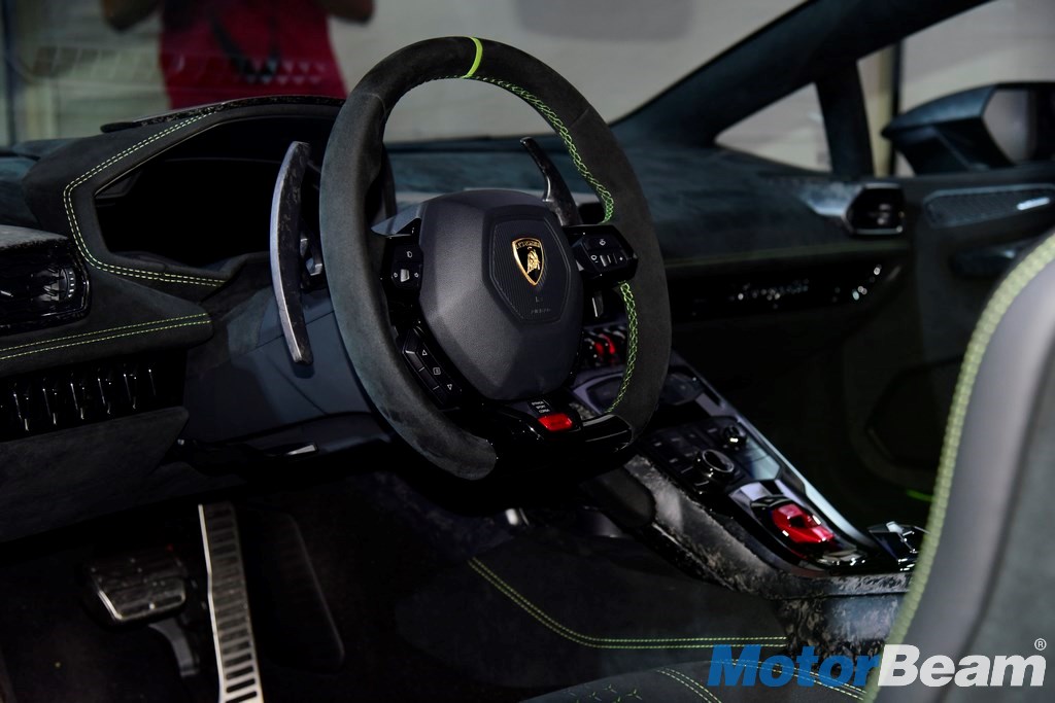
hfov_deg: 34.5
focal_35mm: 58
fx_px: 1700
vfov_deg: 23.4
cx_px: 528
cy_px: 352
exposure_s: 1/60
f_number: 5
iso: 2000
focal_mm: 58
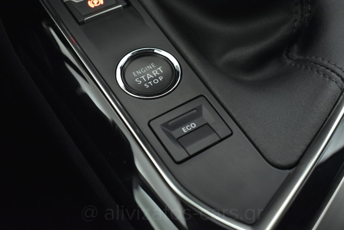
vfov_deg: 30.9
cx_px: 172
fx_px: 416
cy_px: 115
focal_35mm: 44
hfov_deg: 44.9
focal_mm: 29
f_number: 4.2
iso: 1600
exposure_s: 1/60
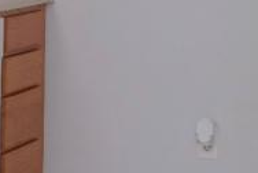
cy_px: -25
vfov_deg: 7.9
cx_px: -266
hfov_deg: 10.8
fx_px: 1235
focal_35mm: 172
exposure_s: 1/100
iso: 1600
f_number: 4.5
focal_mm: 18
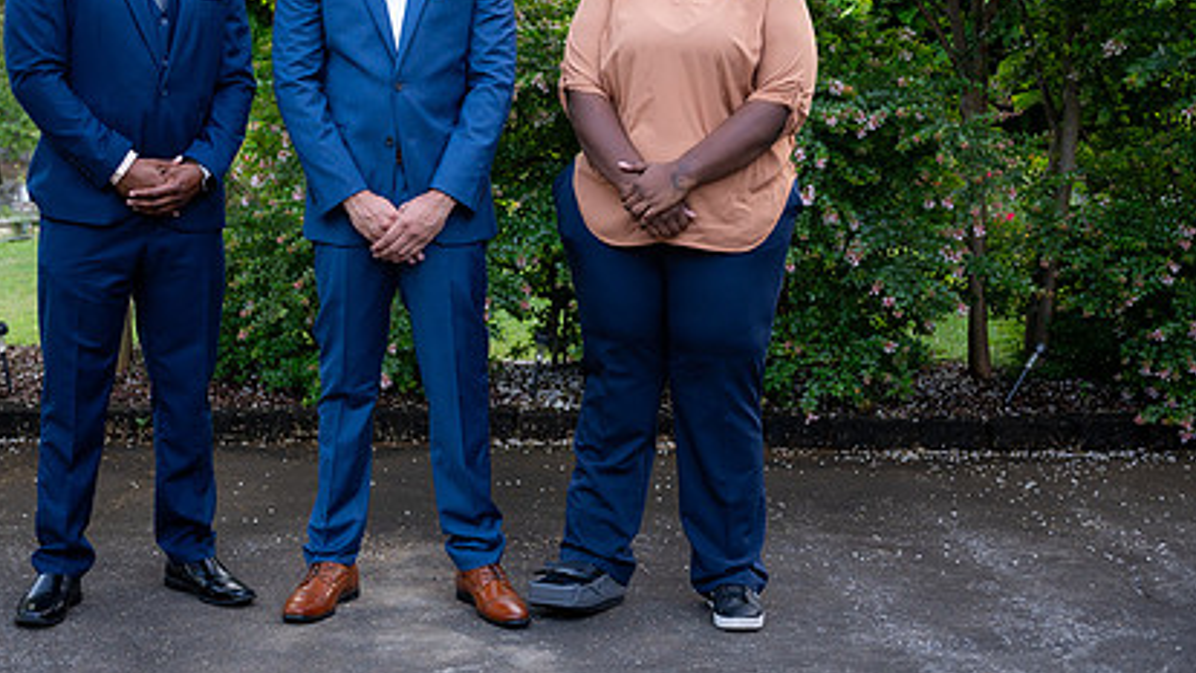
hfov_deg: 30.4
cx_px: 407
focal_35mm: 69
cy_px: 191
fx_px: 2188
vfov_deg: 17.4
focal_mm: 47
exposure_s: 1/250
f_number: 4
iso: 800
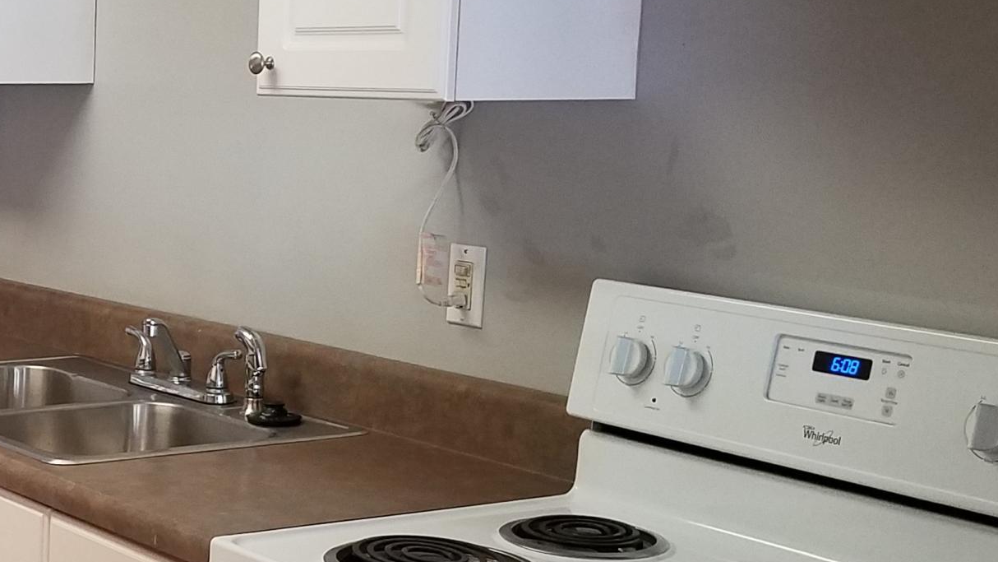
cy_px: 361
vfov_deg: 17.2
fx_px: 1852
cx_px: -62
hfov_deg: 27.9
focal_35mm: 70
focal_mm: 4.2
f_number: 1.7
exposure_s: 1/24
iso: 125
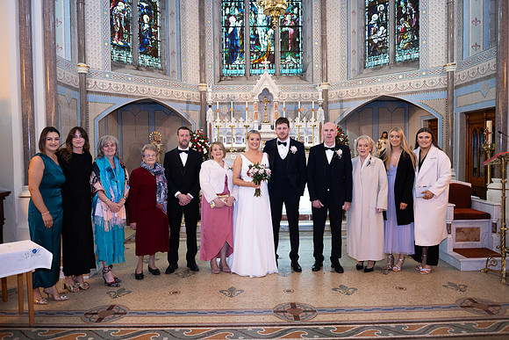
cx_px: 254
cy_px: 170
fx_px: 382
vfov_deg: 48.0
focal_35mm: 27
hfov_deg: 67.4
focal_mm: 27
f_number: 3.5
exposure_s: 1/160
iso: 1000
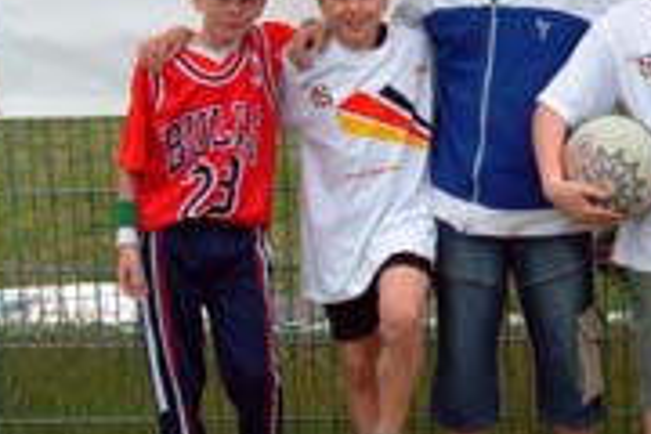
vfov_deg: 15.8
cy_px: 137
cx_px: 557
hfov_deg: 23.1
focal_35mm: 86
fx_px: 1560
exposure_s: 1/350
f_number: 9.5
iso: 400
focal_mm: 23
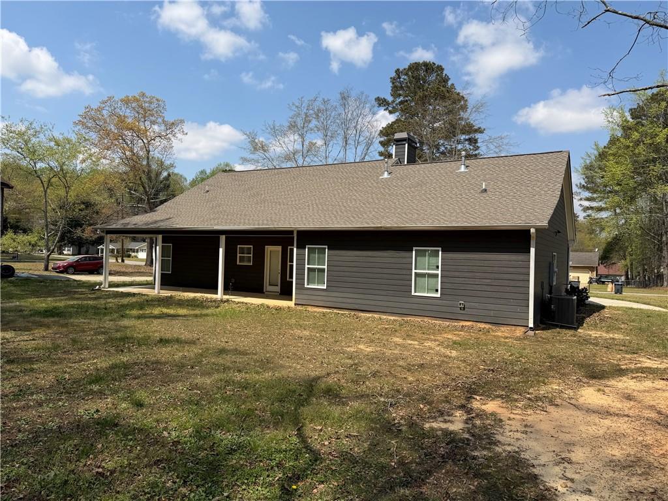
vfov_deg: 56.8
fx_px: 463
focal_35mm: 24
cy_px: 250
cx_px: 334
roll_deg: -1.5
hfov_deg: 71.6
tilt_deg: -0.1
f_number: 1.78
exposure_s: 1/4673
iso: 80
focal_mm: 6.76
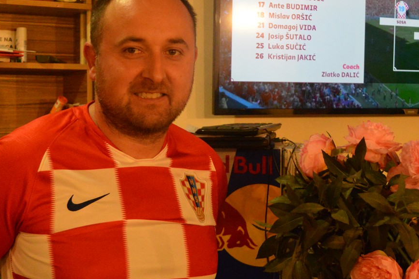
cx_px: 238
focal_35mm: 70
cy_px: 114
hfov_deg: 28.8
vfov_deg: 19.5
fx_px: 814
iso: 3200
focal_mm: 25
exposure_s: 1/60
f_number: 4
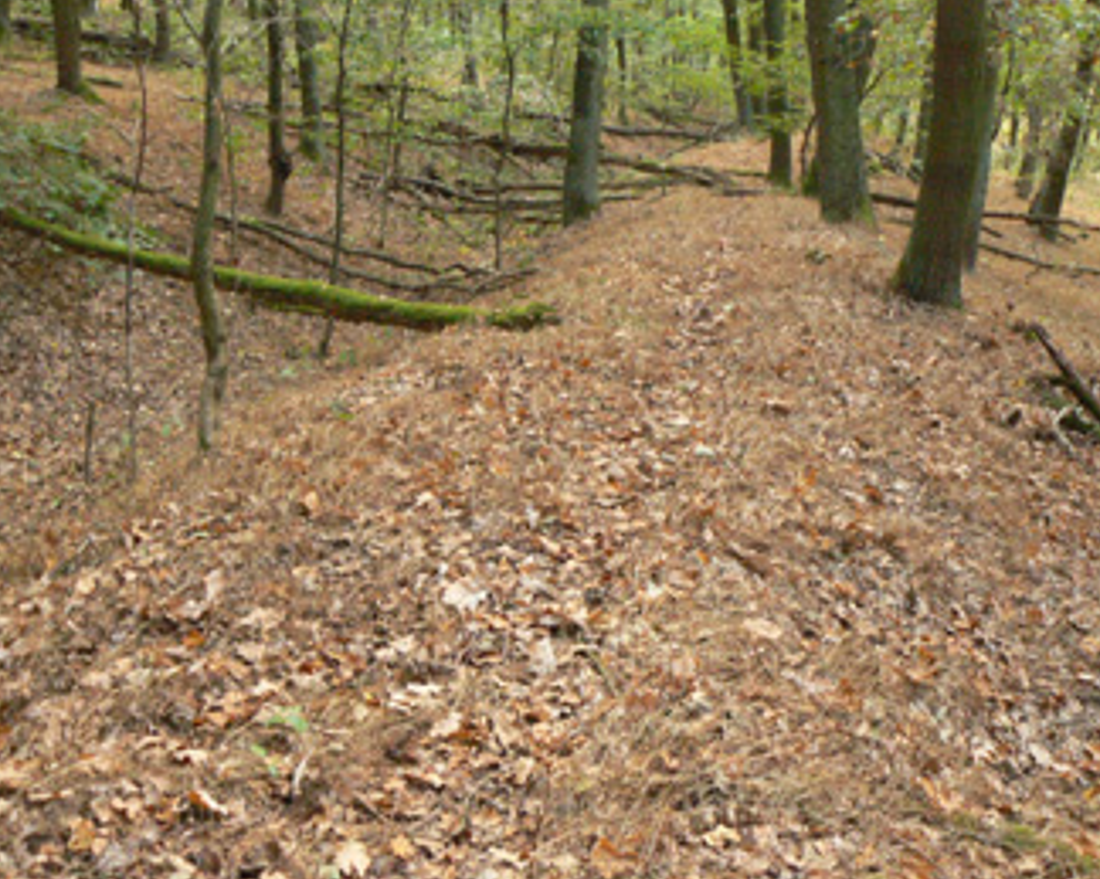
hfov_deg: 47.9
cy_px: 436
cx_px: 581
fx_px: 1237
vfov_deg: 39.1
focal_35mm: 38
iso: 400
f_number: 2.8
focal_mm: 6
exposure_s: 1/20
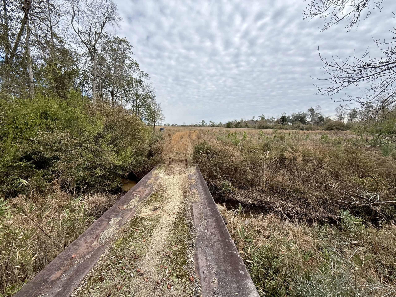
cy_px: 148
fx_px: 160
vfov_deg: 85.7
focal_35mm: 14
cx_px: 198
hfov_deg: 102.1
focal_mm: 2.22
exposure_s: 1/1145
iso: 50
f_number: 2.2
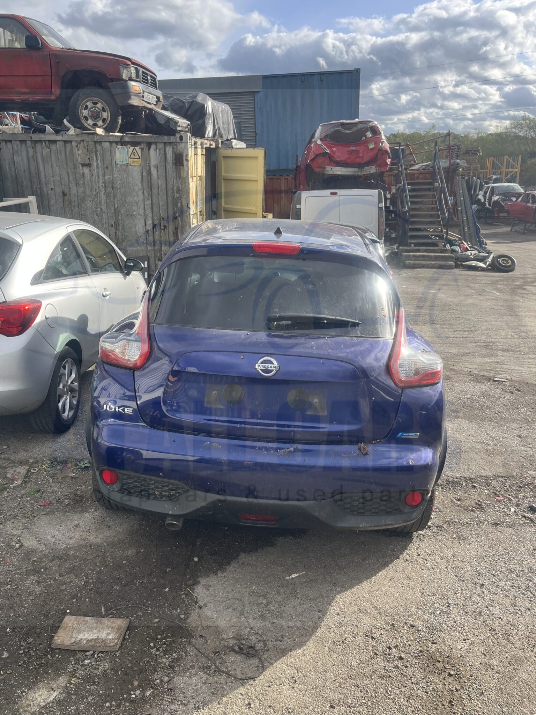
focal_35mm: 26
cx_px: 268
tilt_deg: -15.8
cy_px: 358
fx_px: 537
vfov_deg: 67.3
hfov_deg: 53.1
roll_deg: -1.7
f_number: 1.6
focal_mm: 5.1
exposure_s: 1/1477
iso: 50
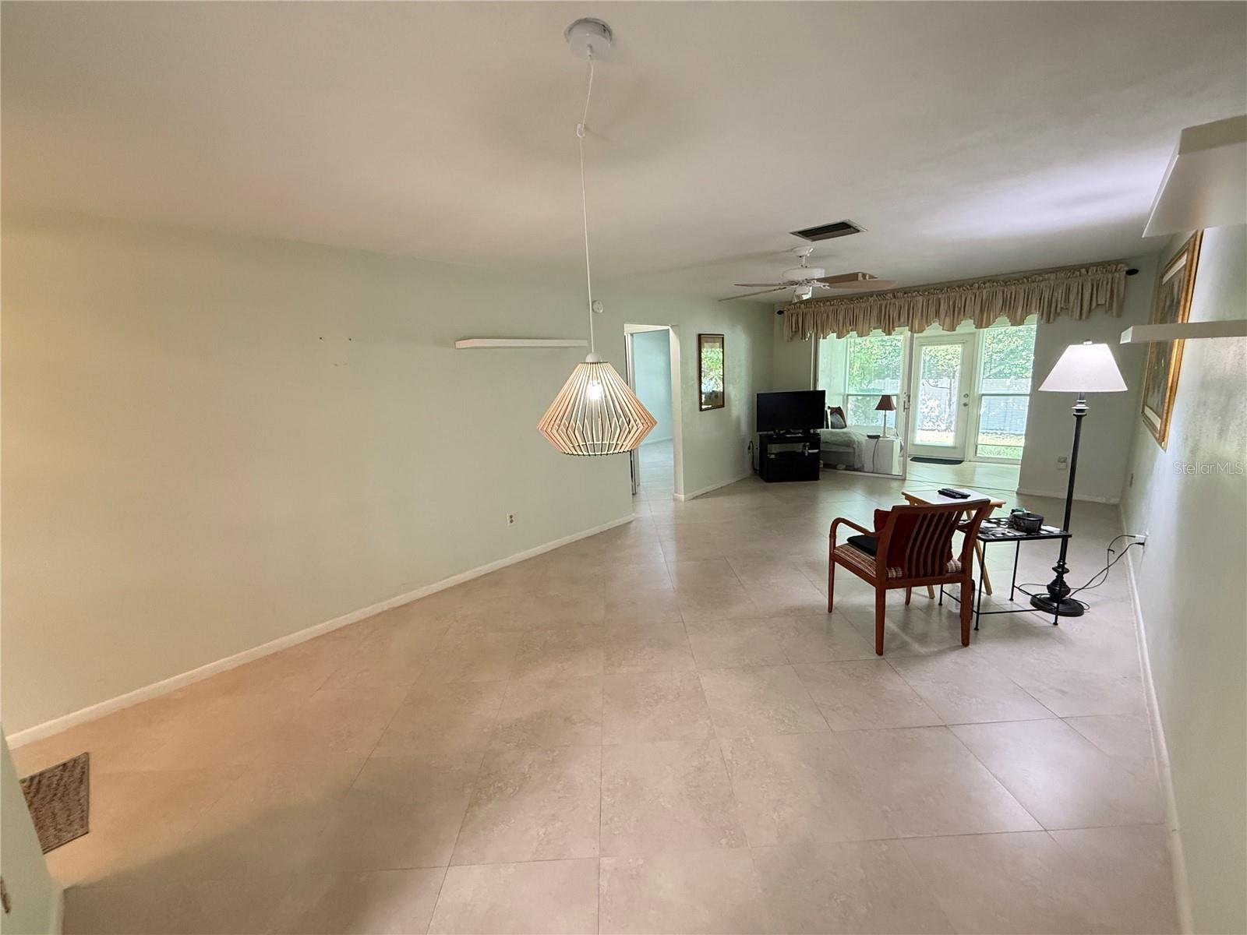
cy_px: 468
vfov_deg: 85.7
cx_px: 624
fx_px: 504
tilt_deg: -11.1
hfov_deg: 102.1
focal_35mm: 14
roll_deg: +2.6
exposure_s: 1/60
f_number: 2.2
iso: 500
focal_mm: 2.22
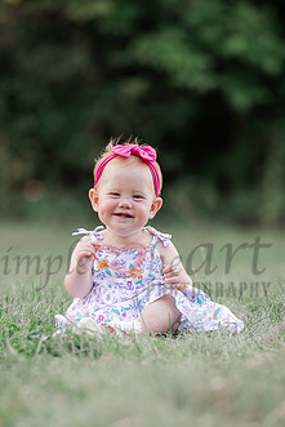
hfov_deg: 5.1
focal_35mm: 272
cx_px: 129
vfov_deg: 7.6
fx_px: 3226
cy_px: 261
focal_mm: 200
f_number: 3.5
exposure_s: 1/400
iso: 320
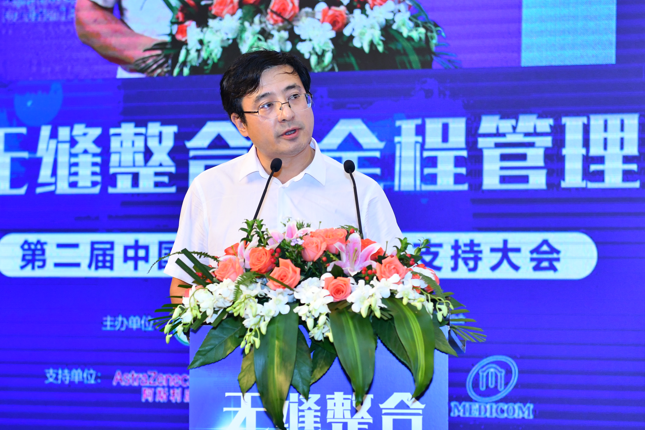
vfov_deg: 11.8
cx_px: 293
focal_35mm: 116
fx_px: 2077
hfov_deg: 17.6
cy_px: 245
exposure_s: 1/200
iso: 1000
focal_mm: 62
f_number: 4
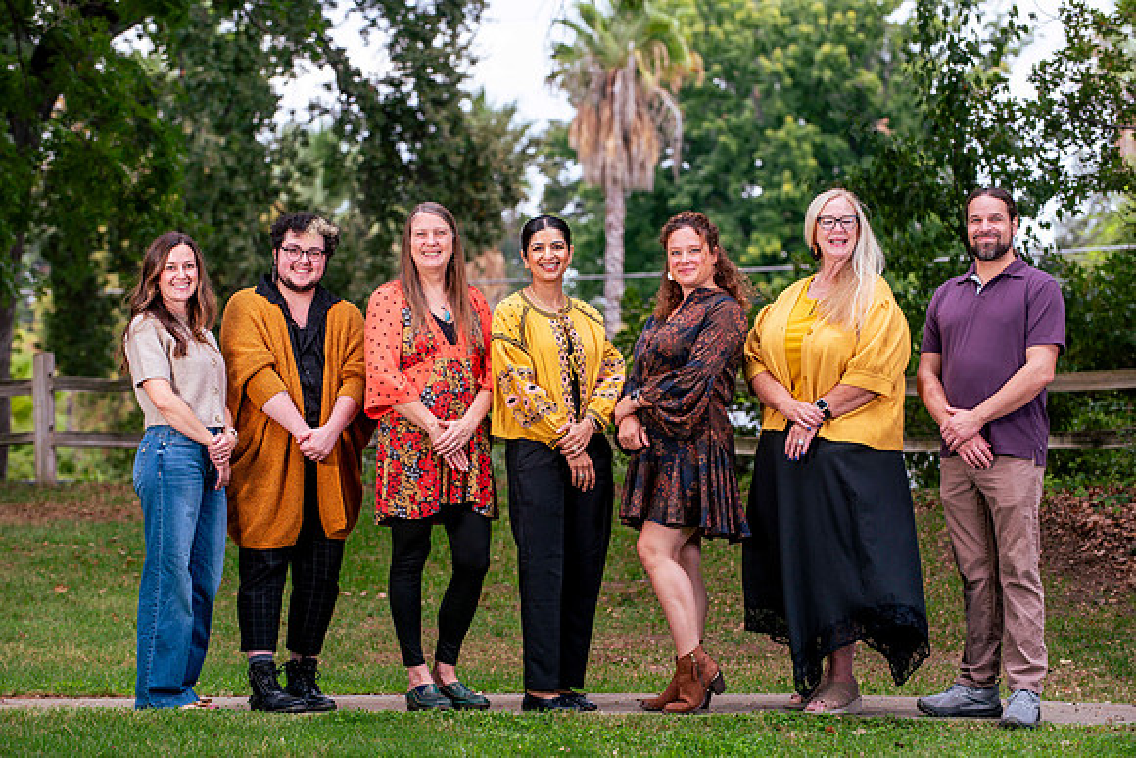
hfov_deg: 16.4
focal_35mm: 125
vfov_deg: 11.0
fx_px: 3945
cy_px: 379
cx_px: 568
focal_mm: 125
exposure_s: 1/250
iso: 200
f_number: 5.6
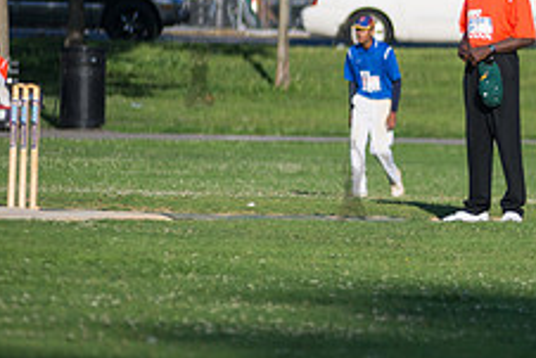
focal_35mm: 514
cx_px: 657
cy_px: 65
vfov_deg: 2.7
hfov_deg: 4.0
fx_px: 7658
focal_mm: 200
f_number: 2.8
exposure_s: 1/3200
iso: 200
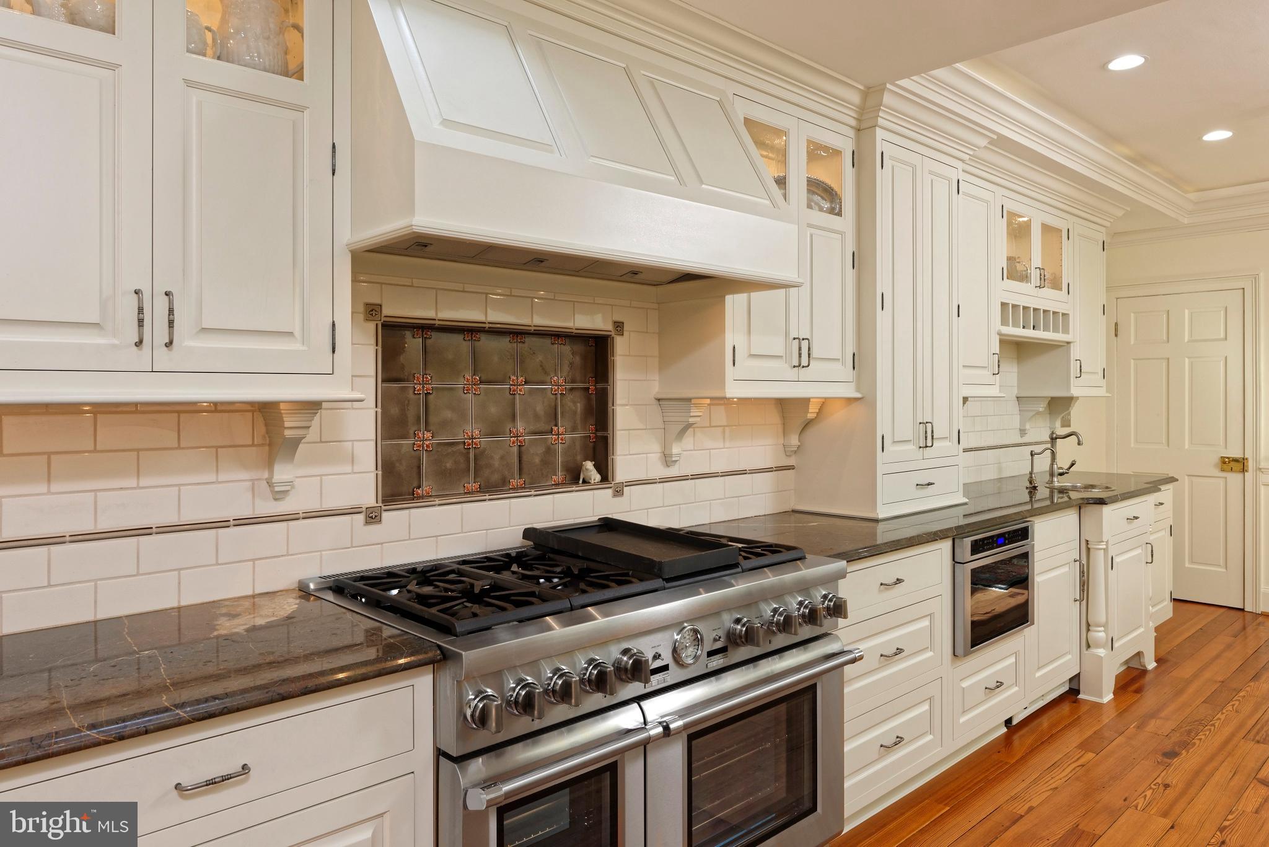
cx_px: 634
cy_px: 424
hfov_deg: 73.7
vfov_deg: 53.2
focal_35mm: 24
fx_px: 846
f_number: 18
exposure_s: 1/8
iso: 320
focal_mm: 24
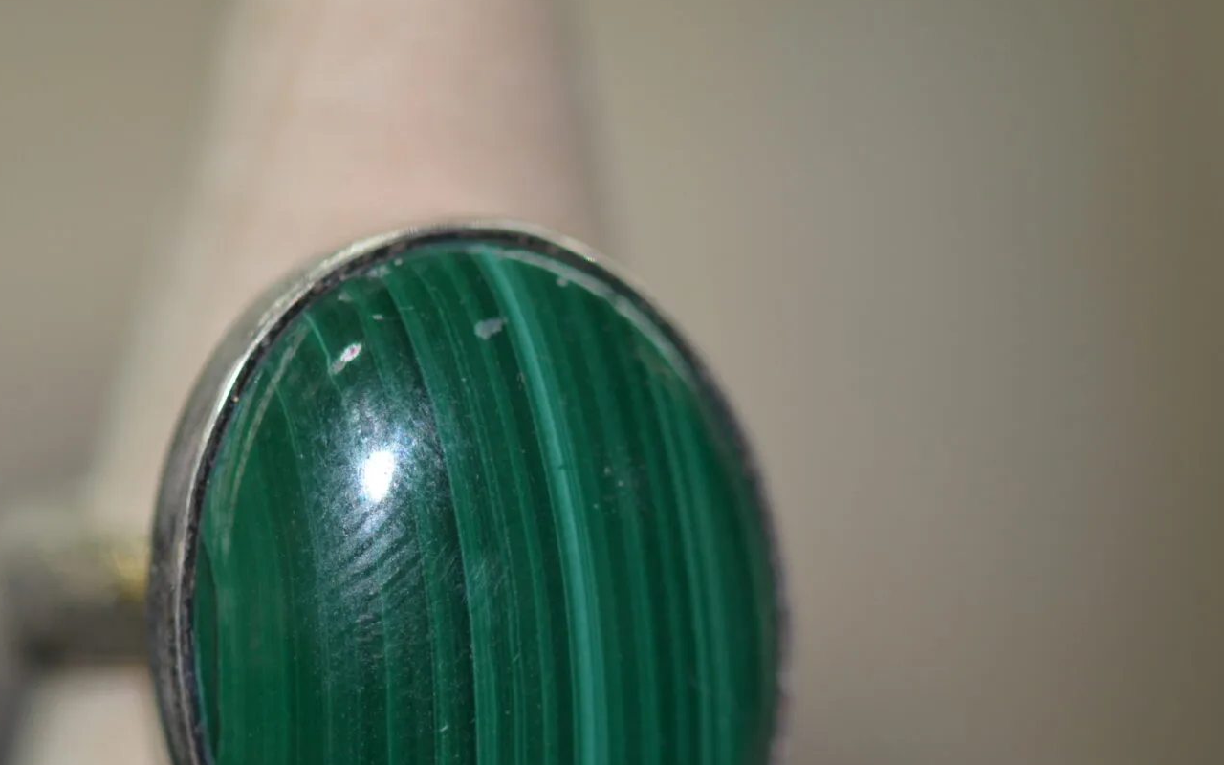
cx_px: 476
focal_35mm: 321
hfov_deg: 6.5
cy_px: 611
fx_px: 10709
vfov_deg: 4.1
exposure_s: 1/125
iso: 200
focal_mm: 105
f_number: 4
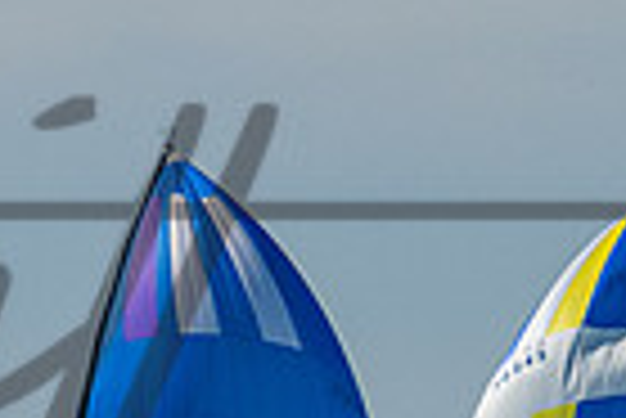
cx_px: 55
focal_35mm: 1088
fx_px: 18939
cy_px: 133
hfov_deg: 1.9
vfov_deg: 1.3
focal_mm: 155
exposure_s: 1/800
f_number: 10
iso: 400
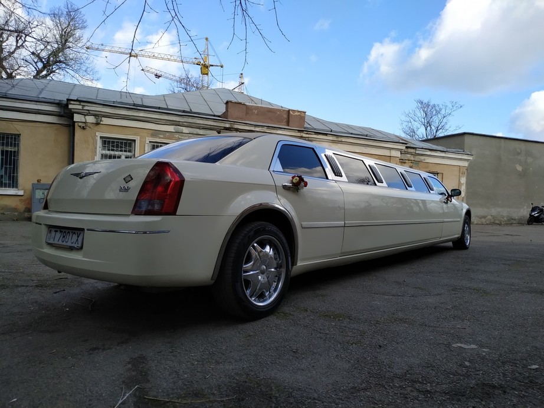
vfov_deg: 56.8
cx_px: 272
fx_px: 377
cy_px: 204
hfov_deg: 71.6
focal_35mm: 24
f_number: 1.9
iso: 160
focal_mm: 3.94
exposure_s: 1/1570
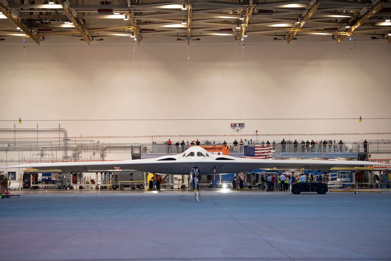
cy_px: 130
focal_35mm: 112
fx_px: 1216
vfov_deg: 12.2
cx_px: 196
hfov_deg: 18.3
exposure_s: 1/100
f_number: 2.8
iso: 1000
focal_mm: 112
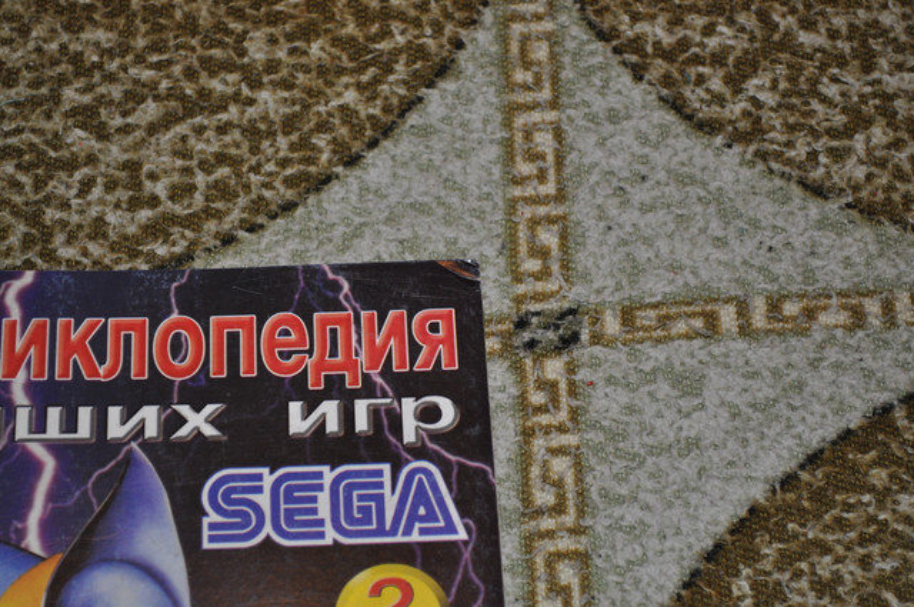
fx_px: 2092
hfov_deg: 24.6
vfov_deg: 16.5
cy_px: 304
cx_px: 457
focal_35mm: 82
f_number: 5.6
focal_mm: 55
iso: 720
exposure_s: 1/60
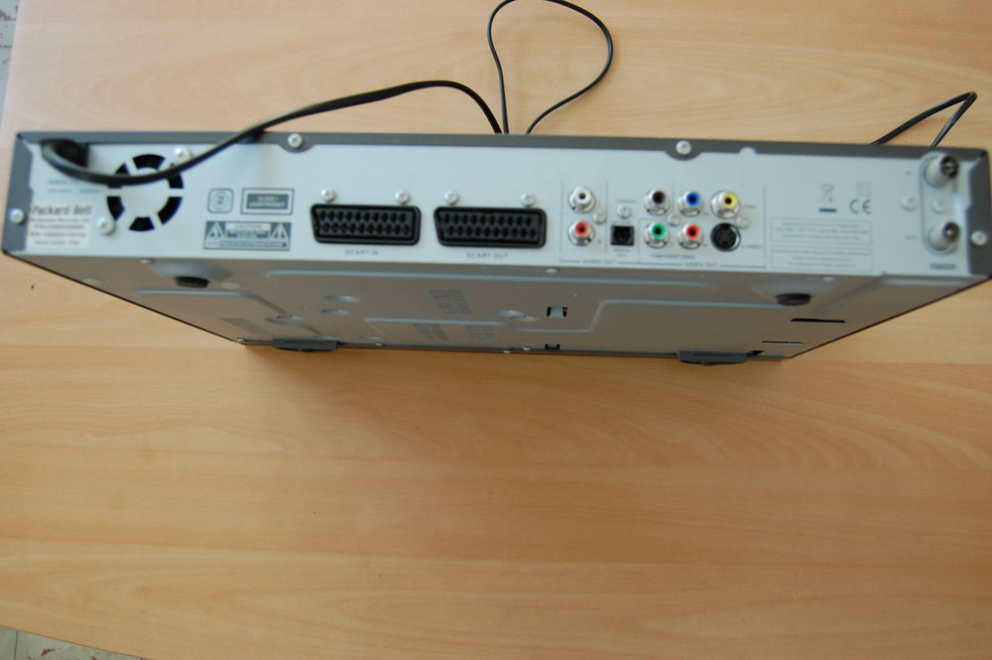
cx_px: 496
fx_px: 826
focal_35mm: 30
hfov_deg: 62.0
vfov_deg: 43.5
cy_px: 330
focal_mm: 20
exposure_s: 1/80
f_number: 4.5
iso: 400
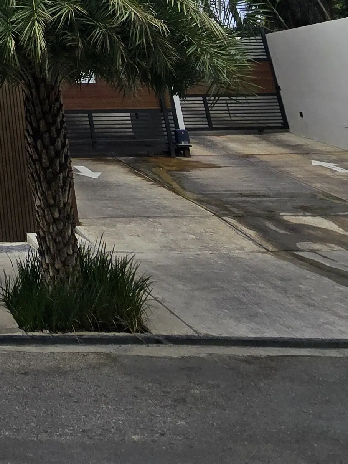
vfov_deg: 32.1
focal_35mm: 43
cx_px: -145
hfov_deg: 26.4
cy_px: -152
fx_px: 576
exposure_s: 1/629
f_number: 2.2
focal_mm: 2.2
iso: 50
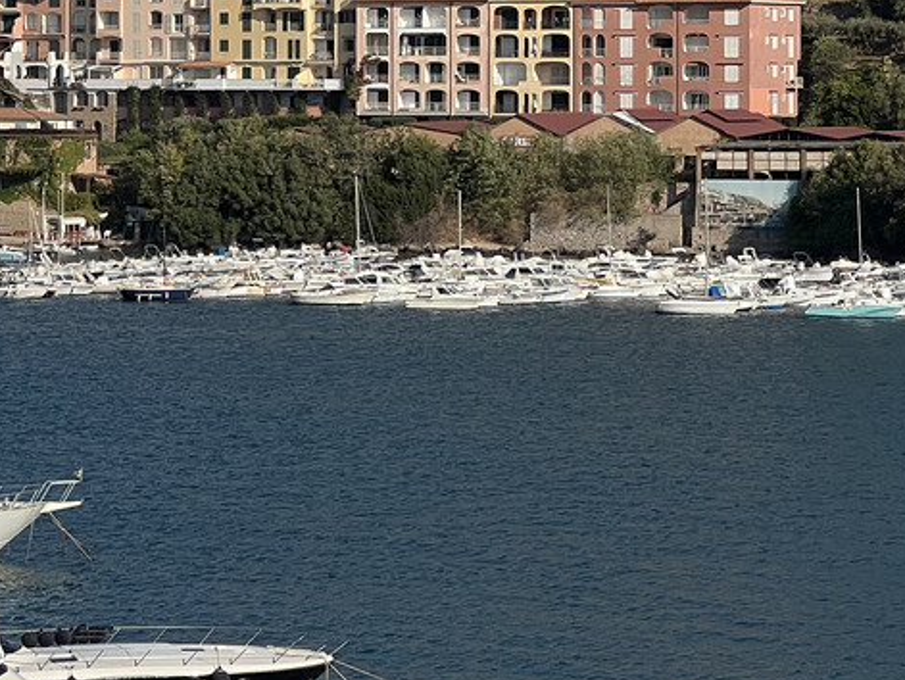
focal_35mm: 196
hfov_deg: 10.0
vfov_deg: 7.6
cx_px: 131
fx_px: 5128
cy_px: 33
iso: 32
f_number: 2.8
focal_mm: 9
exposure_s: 1/1119
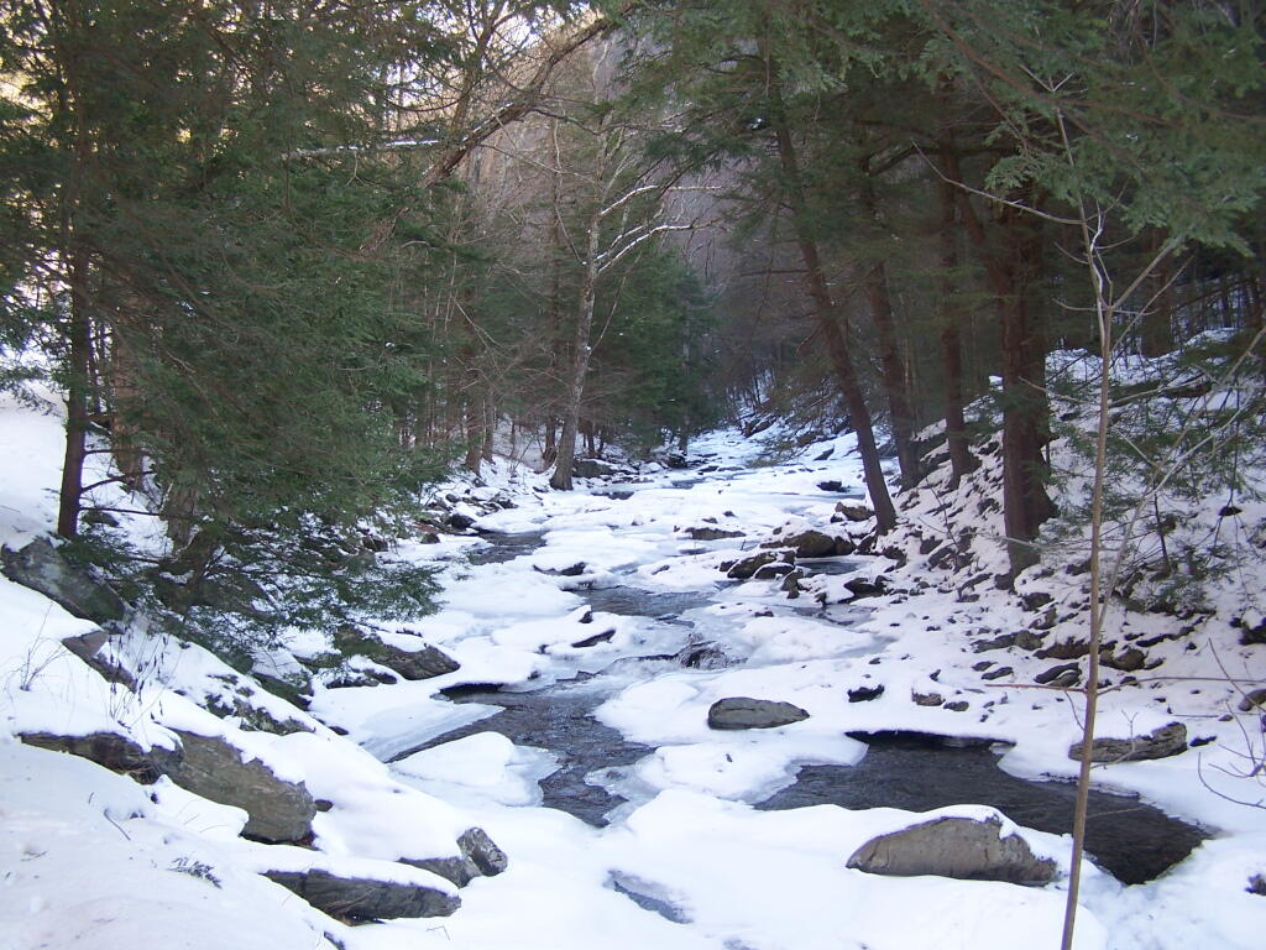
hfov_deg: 49.0
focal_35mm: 38
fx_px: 1390
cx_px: 633
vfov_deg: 37.7
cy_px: 475
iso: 80
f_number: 2.8
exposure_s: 1/60
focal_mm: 6.3
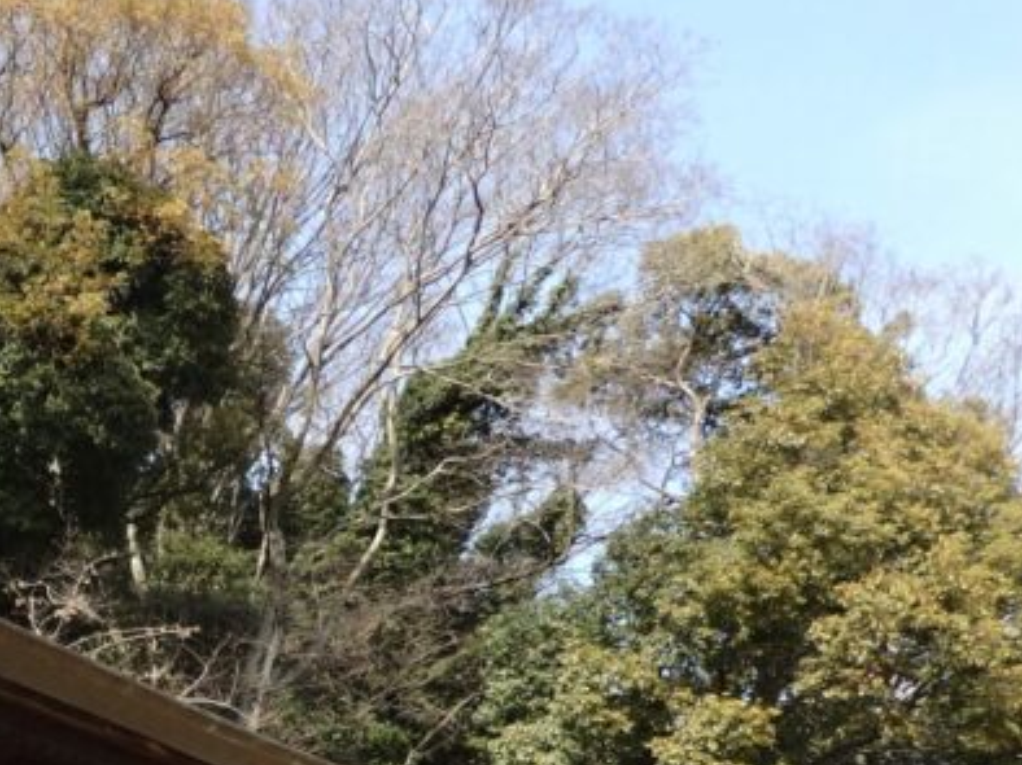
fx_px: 1918
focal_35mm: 65
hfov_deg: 27.4
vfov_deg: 20.9
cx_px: -88
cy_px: 947
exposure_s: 1/640
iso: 125
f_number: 3
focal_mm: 4.5
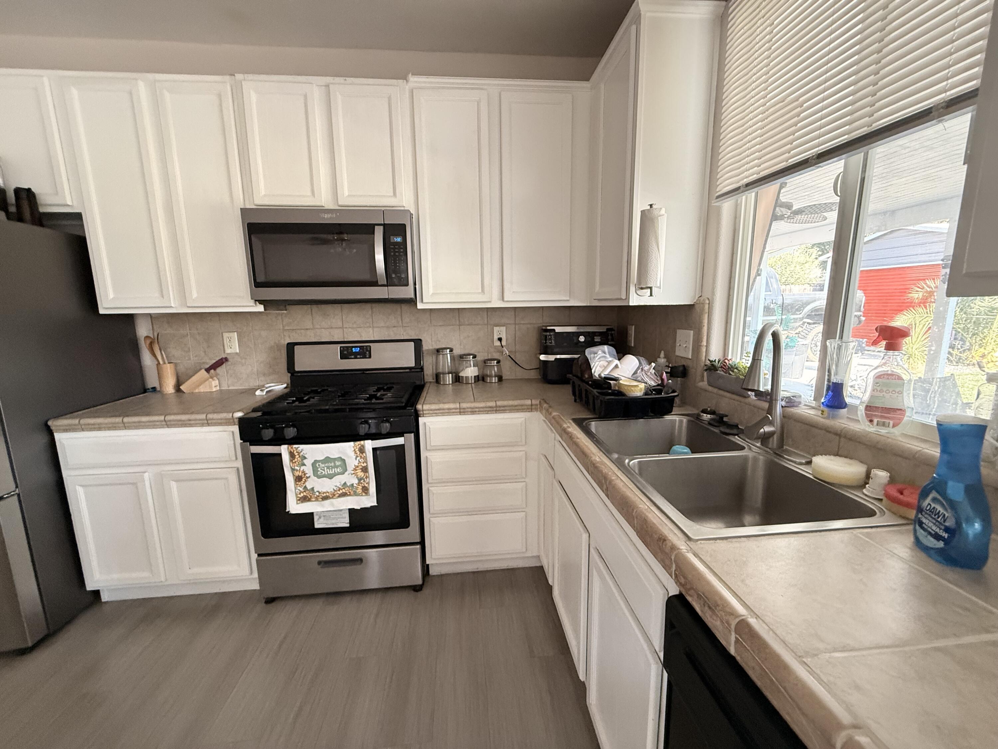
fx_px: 404
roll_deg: +1.1
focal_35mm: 14
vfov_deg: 85.7
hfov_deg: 102.1
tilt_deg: -7.5
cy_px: 374
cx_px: 499
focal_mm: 2.22
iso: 500
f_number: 2.2
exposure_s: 1/60
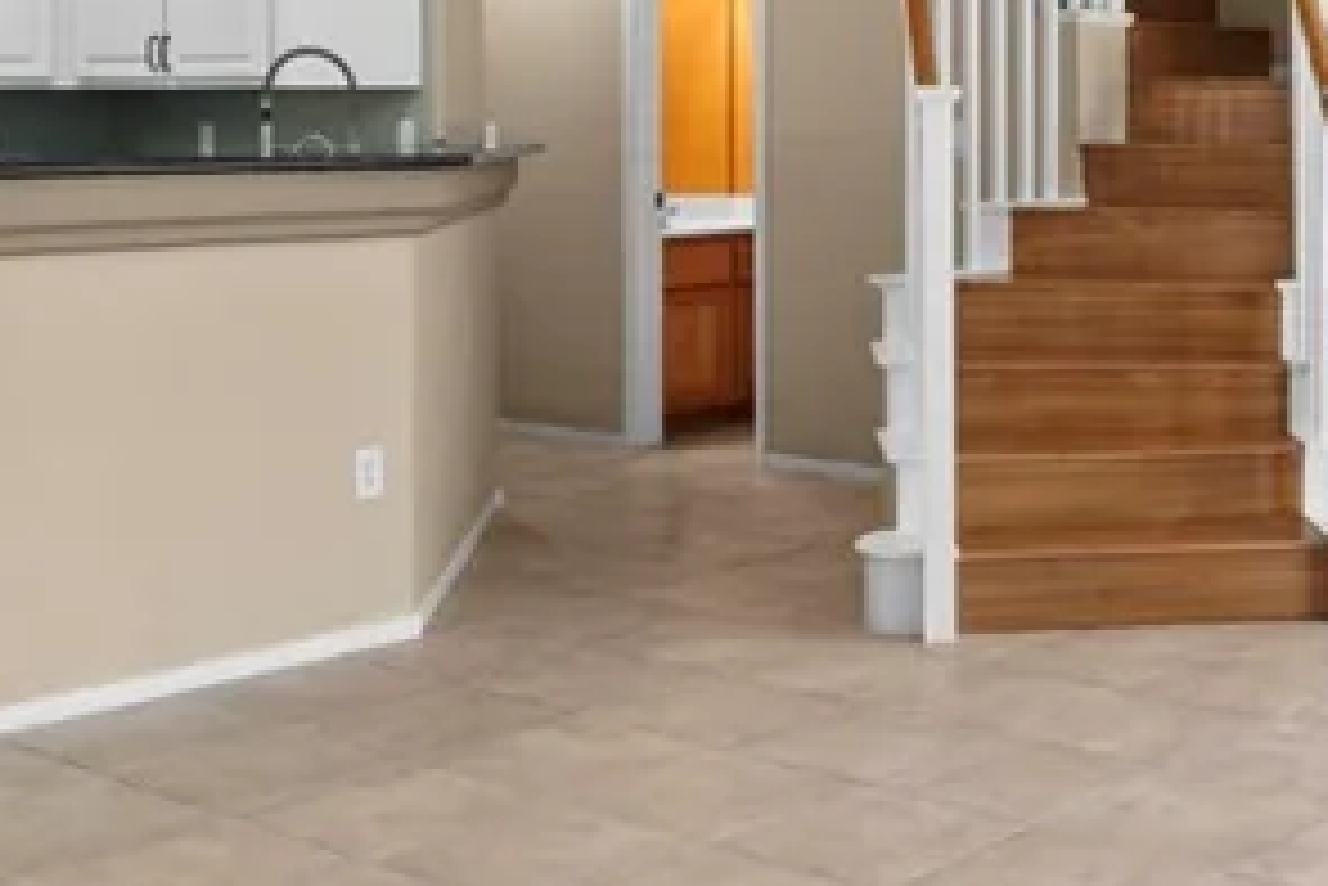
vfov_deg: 22.6
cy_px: 133
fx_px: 2177
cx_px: 1125
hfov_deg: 32.6
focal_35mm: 59
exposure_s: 1/5
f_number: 8
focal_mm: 17
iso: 400
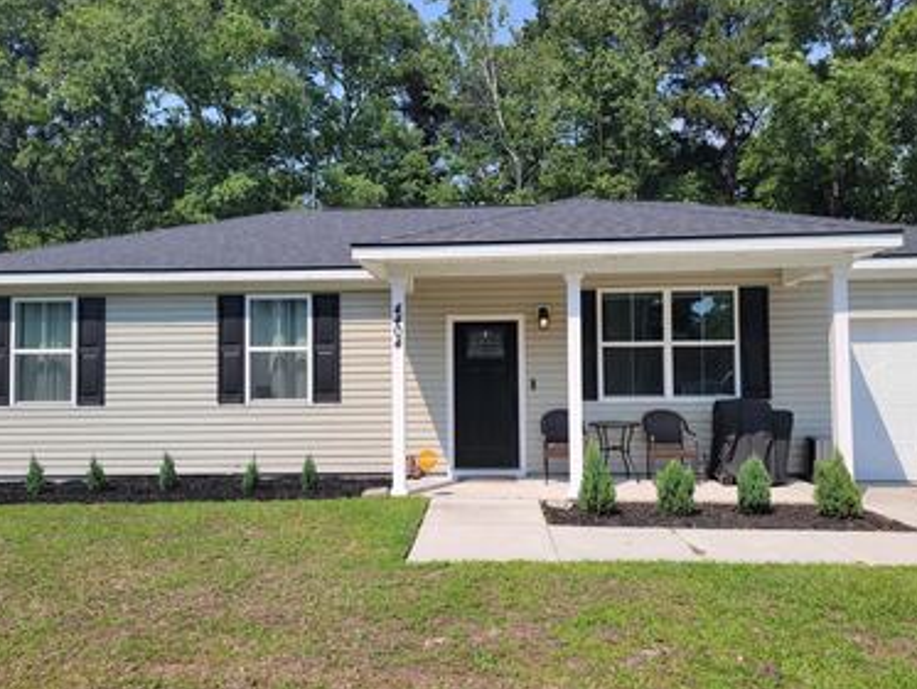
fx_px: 689
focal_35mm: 26
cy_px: 360
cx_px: 445
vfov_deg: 53.1
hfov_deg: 67.3
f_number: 1.8
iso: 16
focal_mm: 6.7
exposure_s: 1/820
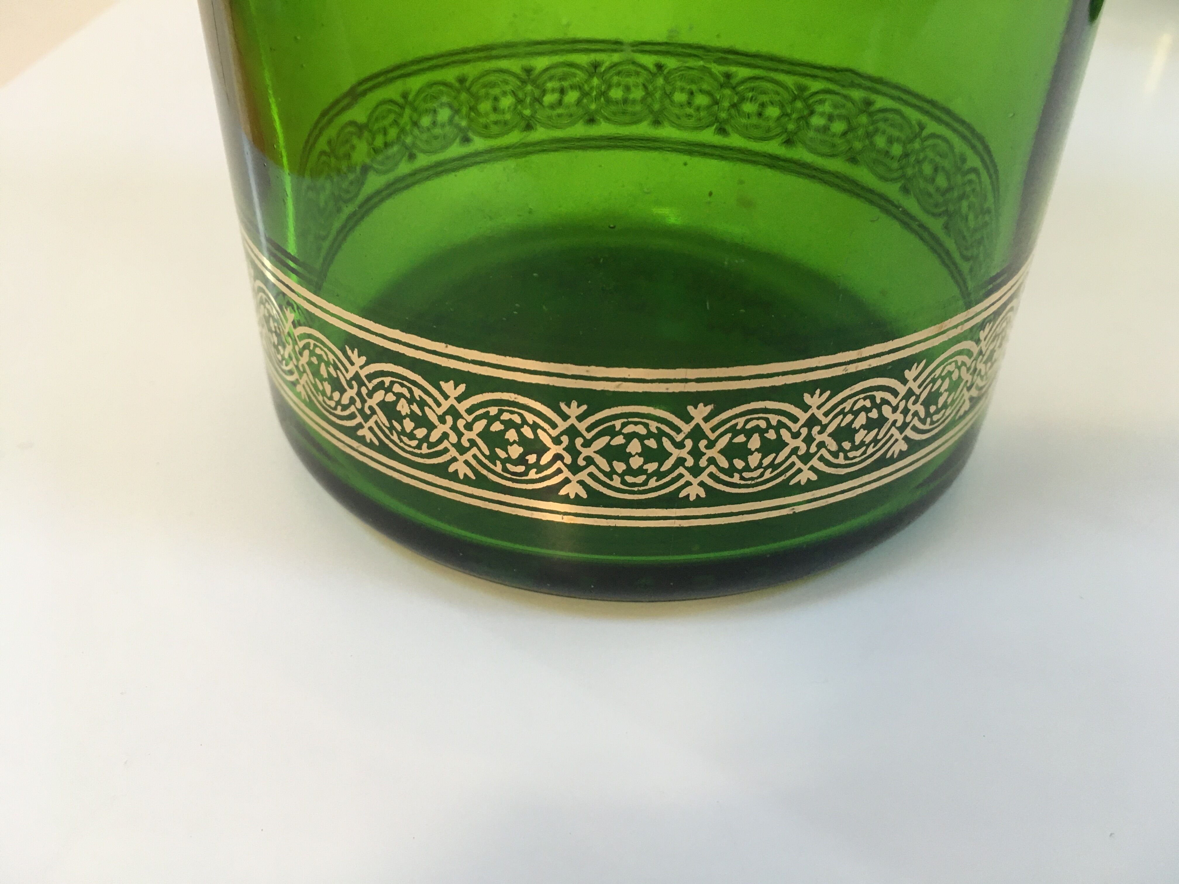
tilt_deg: -37.7
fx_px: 988
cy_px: 442
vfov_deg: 48.2
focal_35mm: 29
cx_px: 590
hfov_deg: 61.7
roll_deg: -1.3
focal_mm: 4.15
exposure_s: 1/33
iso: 125
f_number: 2.2
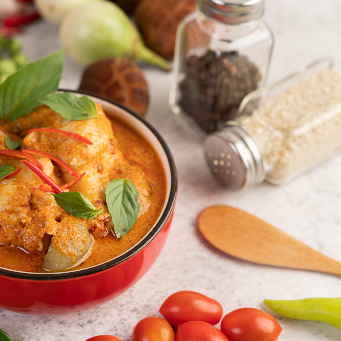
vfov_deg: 22.5
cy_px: 170
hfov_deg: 22.3
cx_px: 97
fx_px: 858
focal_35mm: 77
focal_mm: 60
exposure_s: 1/100
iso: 100
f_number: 5.6
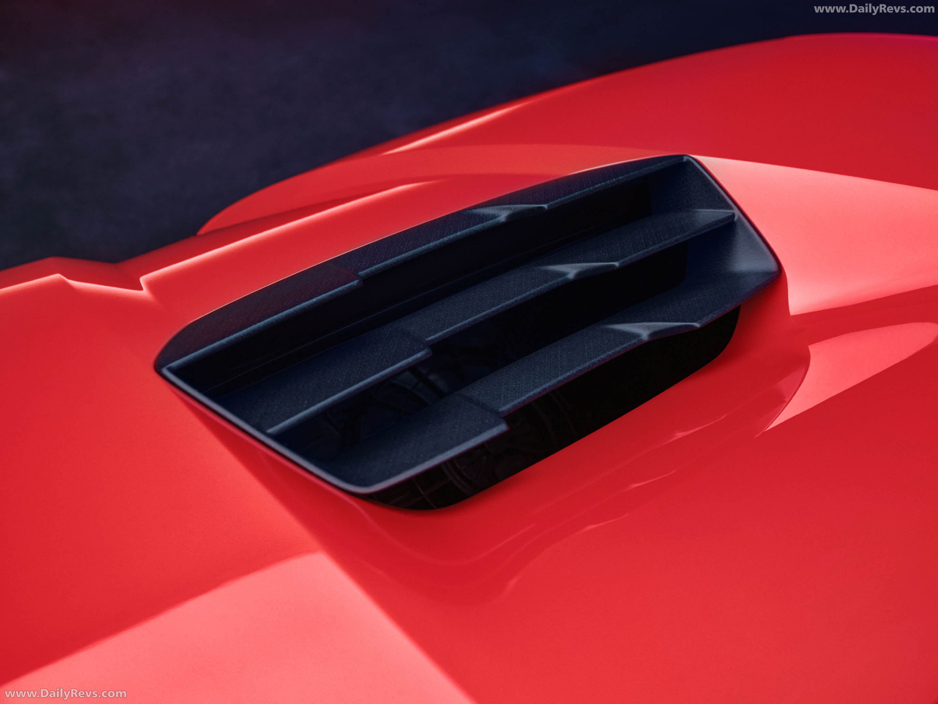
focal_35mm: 44
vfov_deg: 32.9
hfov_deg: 42.9
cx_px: 469
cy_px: 352
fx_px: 1192
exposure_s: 1/50
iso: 1000
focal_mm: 55
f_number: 5.6
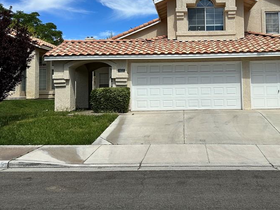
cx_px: 188
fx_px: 299
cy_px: 70
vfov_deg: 38.2
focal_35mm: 37
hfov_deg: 49.2
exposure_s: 1/7042
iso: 80
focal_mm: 6.86
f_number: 1.78
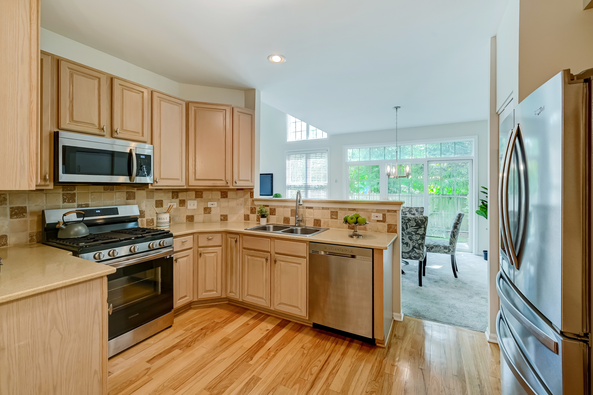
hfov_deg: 100.4
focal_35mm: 15
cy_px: 198
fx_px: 247
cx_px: 296
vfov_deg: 77.3
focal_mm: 15
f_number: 8
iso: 400
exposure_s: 1/13
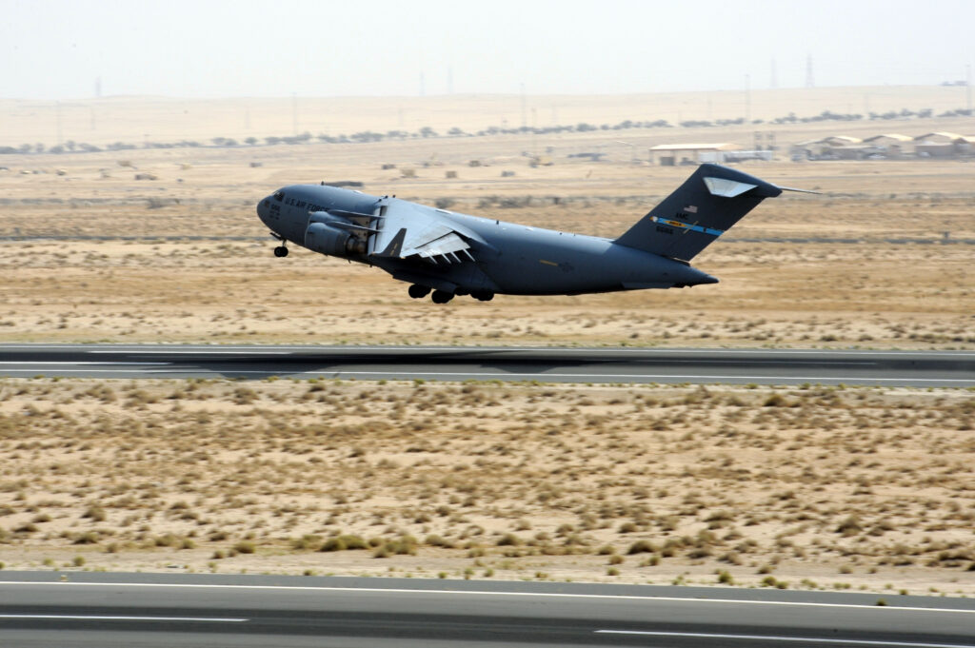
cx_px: 488
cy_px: 324
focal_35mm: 200
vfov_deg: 6.9
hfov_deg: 10.3
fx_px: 5412
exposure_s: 1/125
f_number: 20
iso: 250
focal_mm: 200
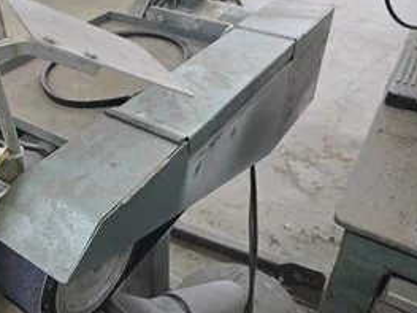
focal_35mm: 35
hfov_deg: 51.8
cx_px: 144
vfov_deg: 40.6
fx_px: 421
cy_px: 132
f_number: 1.8
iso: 200
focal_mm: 5.4
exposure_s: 1/120
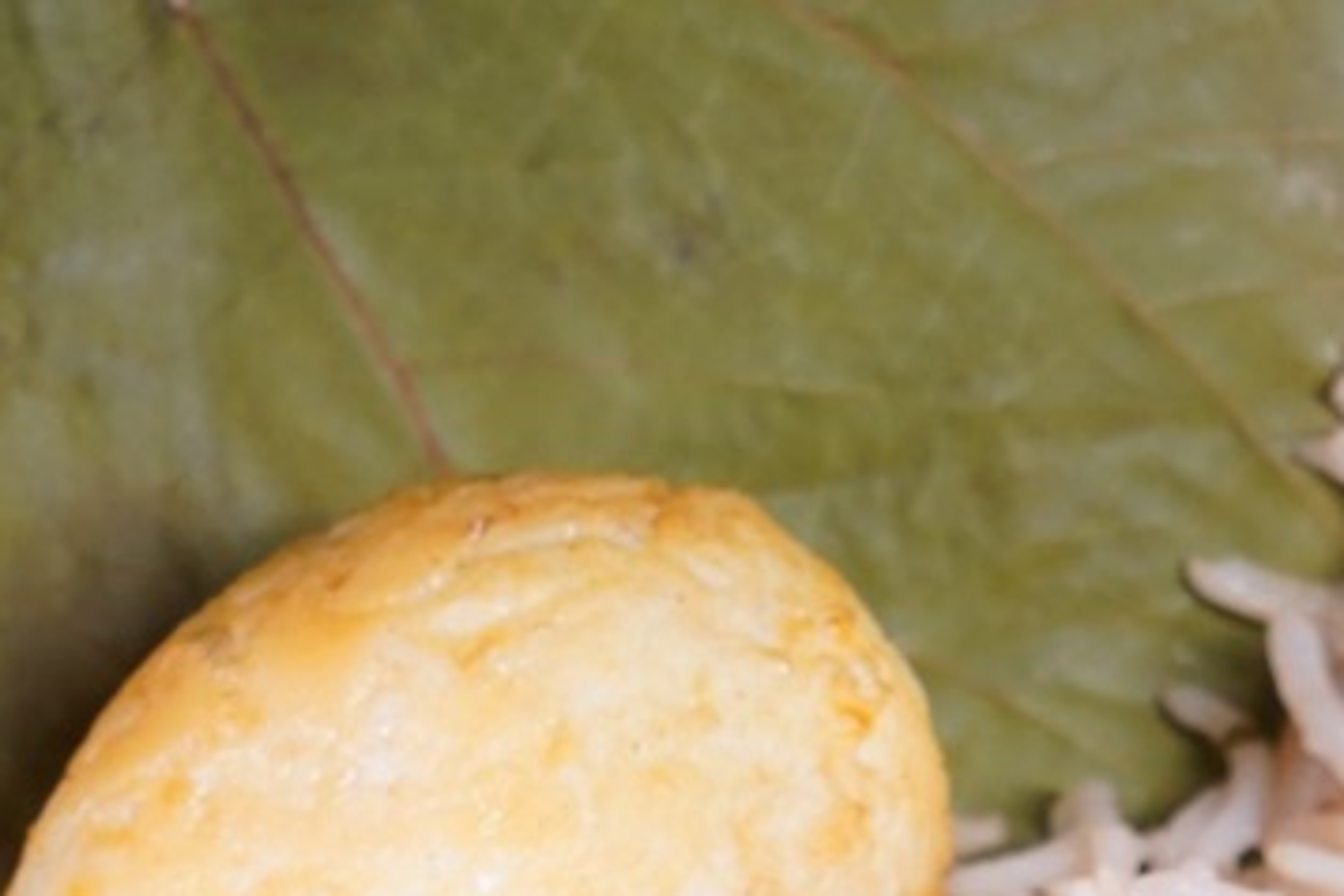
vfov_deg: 3.5
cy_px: 2266
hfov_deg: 5.2
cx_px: 1382
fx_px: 14634
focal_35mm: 392
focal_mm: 70
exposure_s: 1/160
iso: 800
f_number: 6.3
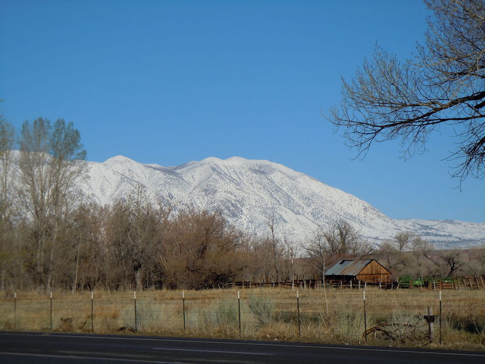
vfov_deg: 12.8
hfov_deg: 17.0
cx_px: 242
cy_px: 182
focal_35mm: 116
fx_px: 1625
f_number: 9.2
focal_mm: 20.9
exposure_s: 1/400
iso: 100
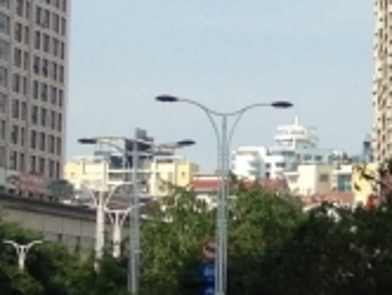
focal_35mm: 203
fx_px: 2302
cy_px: 83
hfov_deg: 8.7
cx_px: 1004
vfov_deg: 7.3
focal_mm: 4.13
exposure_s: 1/1427
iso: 50
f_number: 2.4
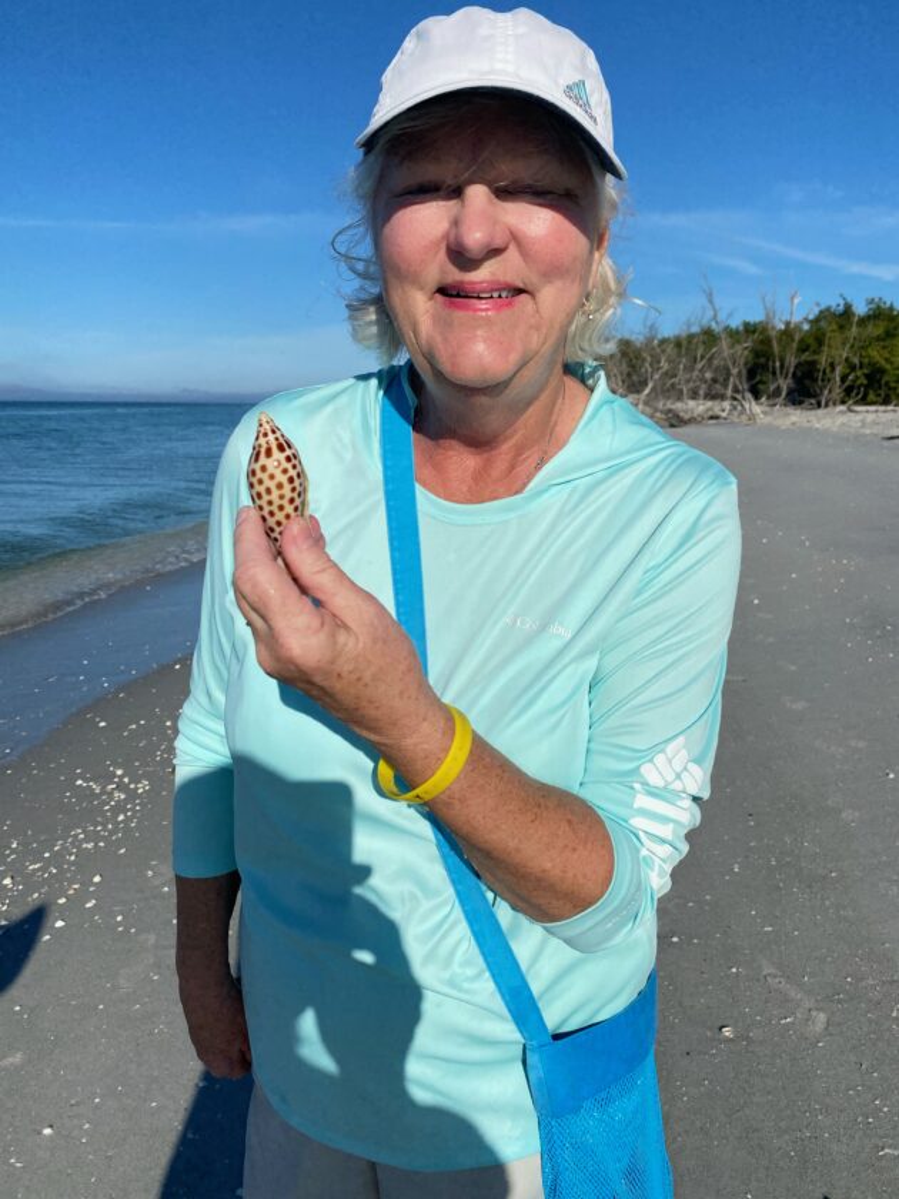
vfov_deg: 67.3
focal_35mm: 26
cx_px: 450
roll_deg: -0.4
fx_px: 900
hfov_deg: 53.1
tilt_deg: -11.3
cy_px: 600
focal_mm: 4.25
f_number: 1.8
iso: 32
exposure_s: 1/6757
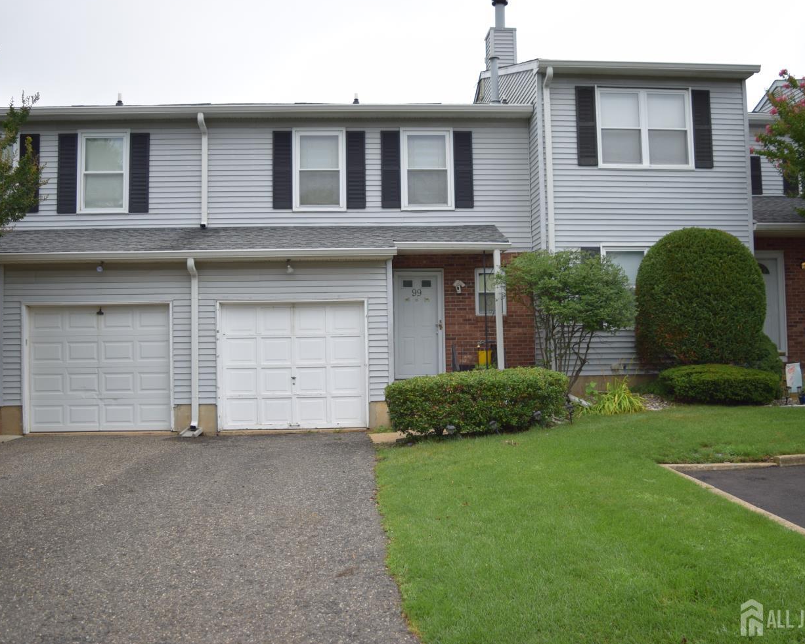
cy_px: 319
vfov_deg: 47.1
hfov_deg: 57.2
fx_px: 739
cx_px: 410
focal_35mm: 31
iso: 200
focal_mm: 18
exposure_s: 1/1250
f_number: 3.5
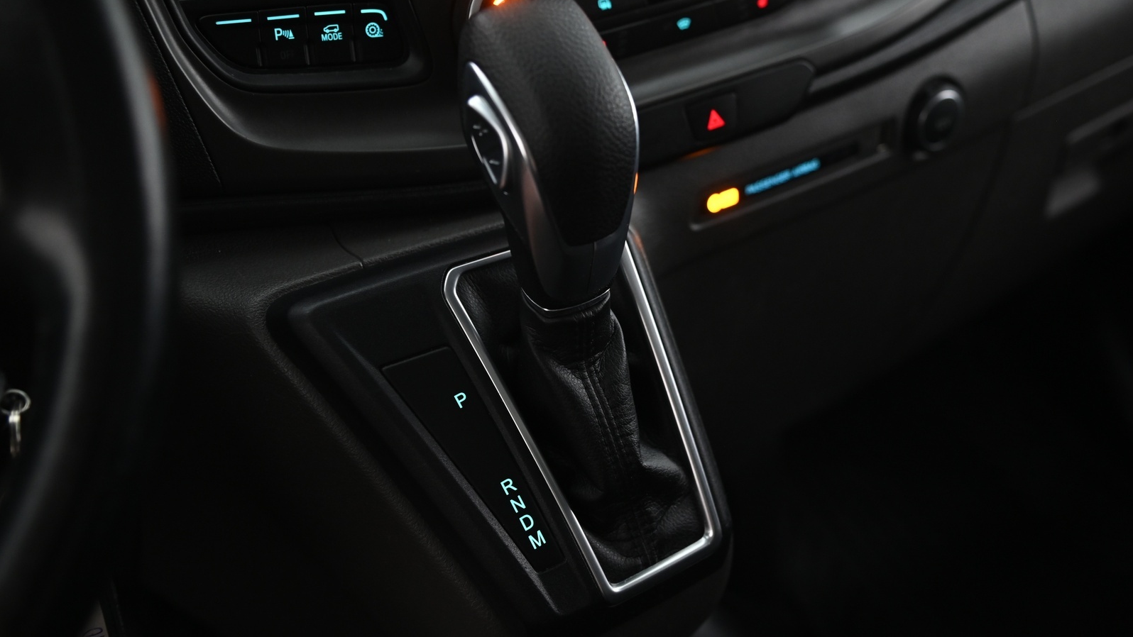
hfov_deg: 42.1
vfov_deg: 24.4
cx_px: 564
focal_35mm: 49
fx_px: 1472
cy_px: 333
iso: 2000
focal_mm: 46
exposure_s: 1/15
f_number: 4
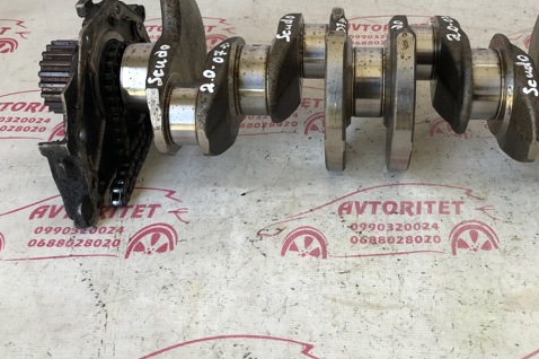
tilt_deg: -41.2
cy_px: 104
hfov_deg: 49.0
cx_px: 344
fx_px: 583
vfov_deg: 33.7
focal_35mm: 39
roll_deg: +0.7
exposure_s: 1/120
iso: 40
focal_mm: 4
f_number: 1.8
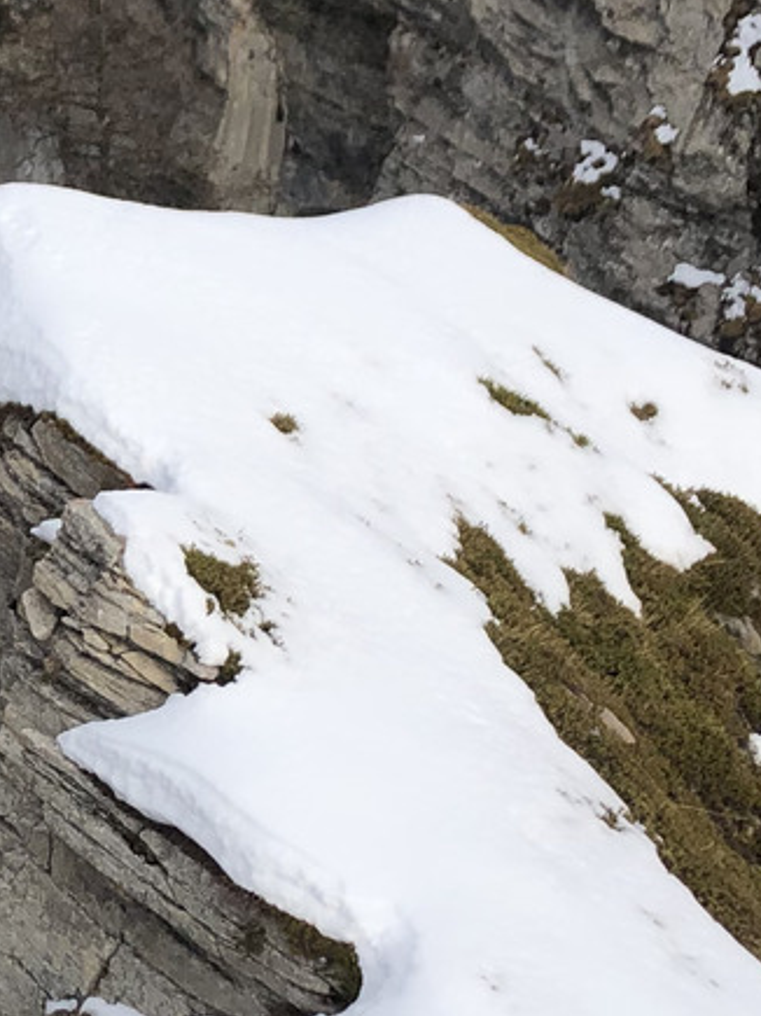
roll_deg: +3.6
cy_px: 605
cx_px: -140
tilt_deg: -20.6
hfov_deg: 14.0
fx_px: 3021
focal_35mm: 103
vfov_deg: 19.1
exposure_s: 1/1000
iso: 20
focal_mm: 4
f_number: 1.8
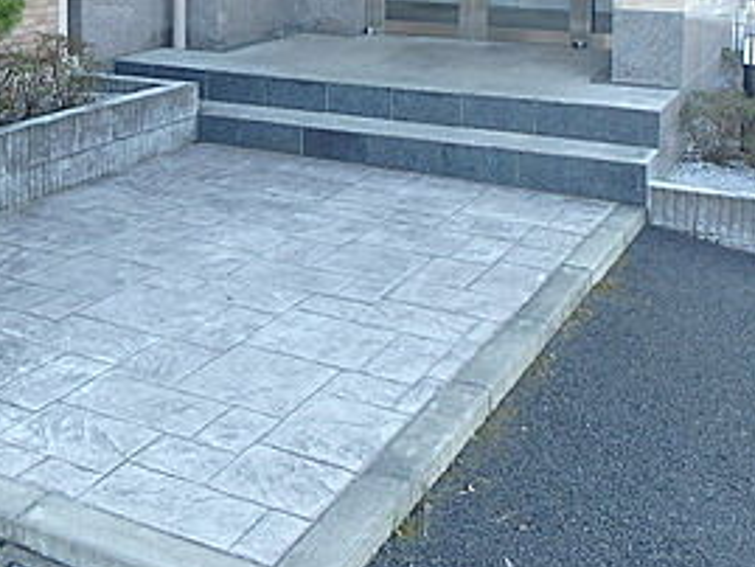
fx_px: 1091
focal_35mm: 50
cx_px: 295
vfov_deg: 27.2
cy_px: -25
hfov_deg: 38.0
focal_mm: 3.7
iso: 125
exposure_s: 1/80
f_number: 3.5
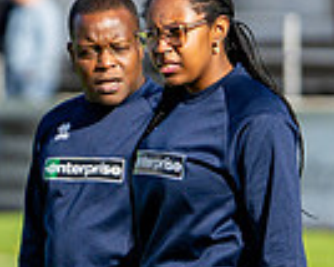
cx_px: -128
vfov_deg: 2.0
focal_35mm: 760
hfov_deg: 2.5
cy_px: 271
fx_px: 7507
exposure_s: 1/8000
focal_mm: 85
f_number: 1.4
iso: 100
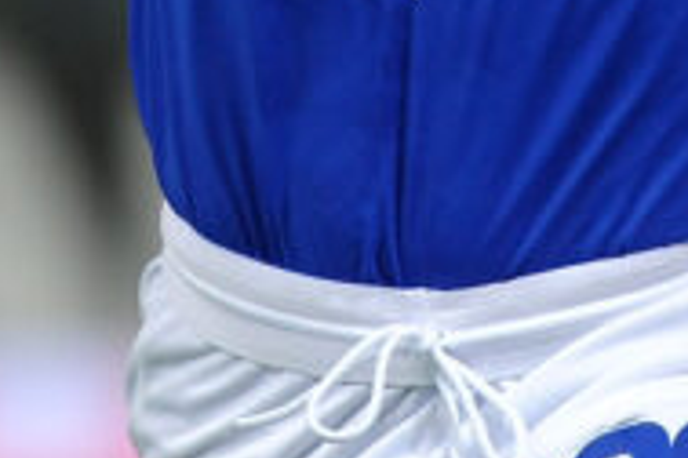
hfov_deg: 0.9
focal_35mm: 2274
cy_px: -553
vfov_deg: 0.6
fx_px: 43455
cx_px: 371
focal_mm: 420
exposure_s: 1/640
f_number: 4
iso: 2000
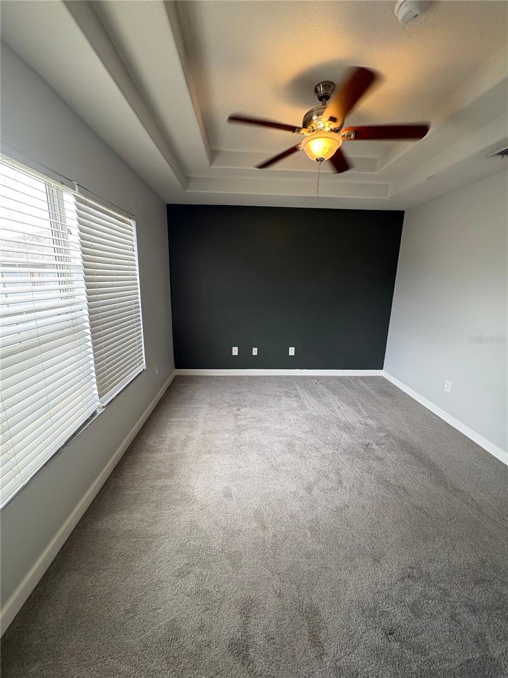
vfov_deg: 102.1
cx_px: 254
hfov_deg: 85.7
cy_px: 339
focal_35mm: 14
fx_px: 274
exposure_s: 1/120
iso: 160
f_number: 2.2
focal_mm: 2.22
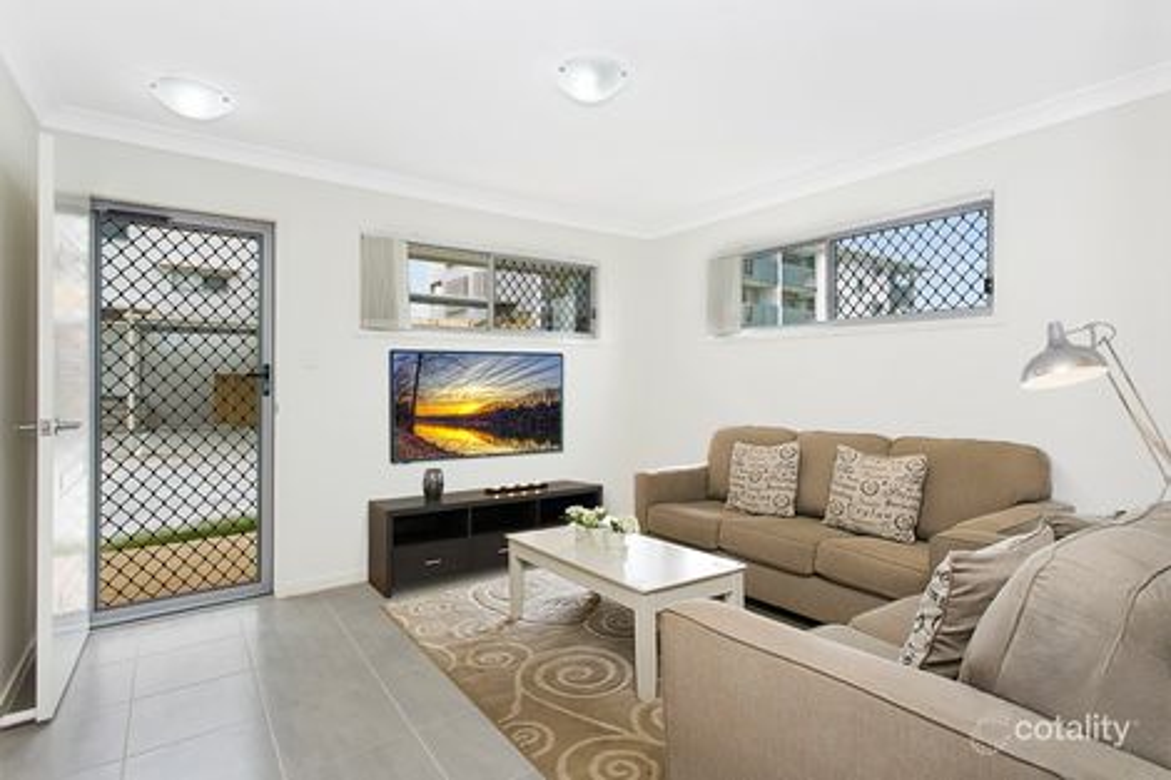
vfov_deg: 77.3
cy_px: 390
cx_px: 586
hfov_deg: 100.4
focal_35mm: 15
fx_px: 488
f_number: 11
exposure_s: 1/500
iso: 400
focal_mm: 10
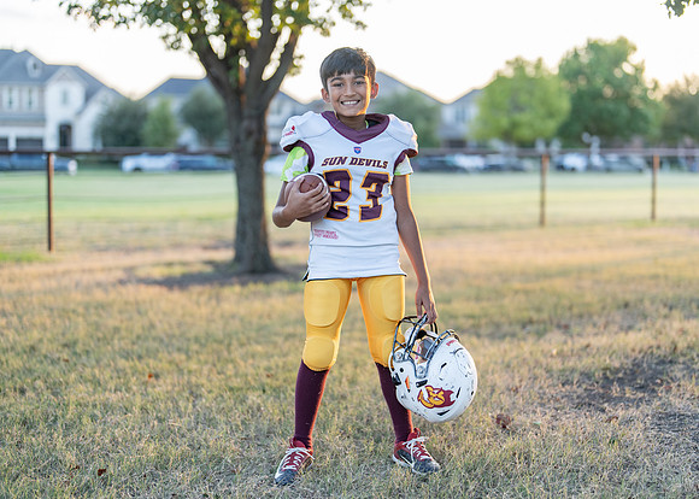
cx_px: 380
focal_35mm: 55
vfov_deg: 25.6
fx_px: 1099
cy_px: 249
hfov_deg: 35.3
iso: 160
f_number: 1.2
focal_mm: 50
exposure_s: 1/500
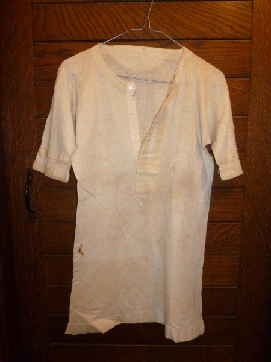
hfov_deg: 49.7
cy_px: 181
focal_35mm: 28
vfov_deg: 63.4
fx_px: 292
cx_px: 136
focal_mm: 5
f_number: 3.3
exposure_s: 1/60
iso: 400
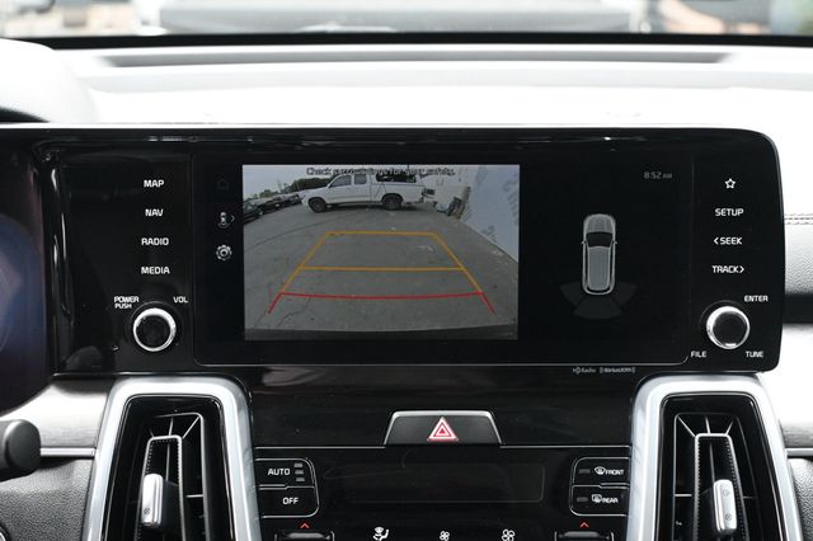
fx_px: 1422
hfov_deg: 31.9
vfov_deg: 21.5
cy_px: 270
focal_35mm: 63
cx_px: 406
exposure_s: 1/100
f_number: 5.6
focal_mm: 42
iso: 3200
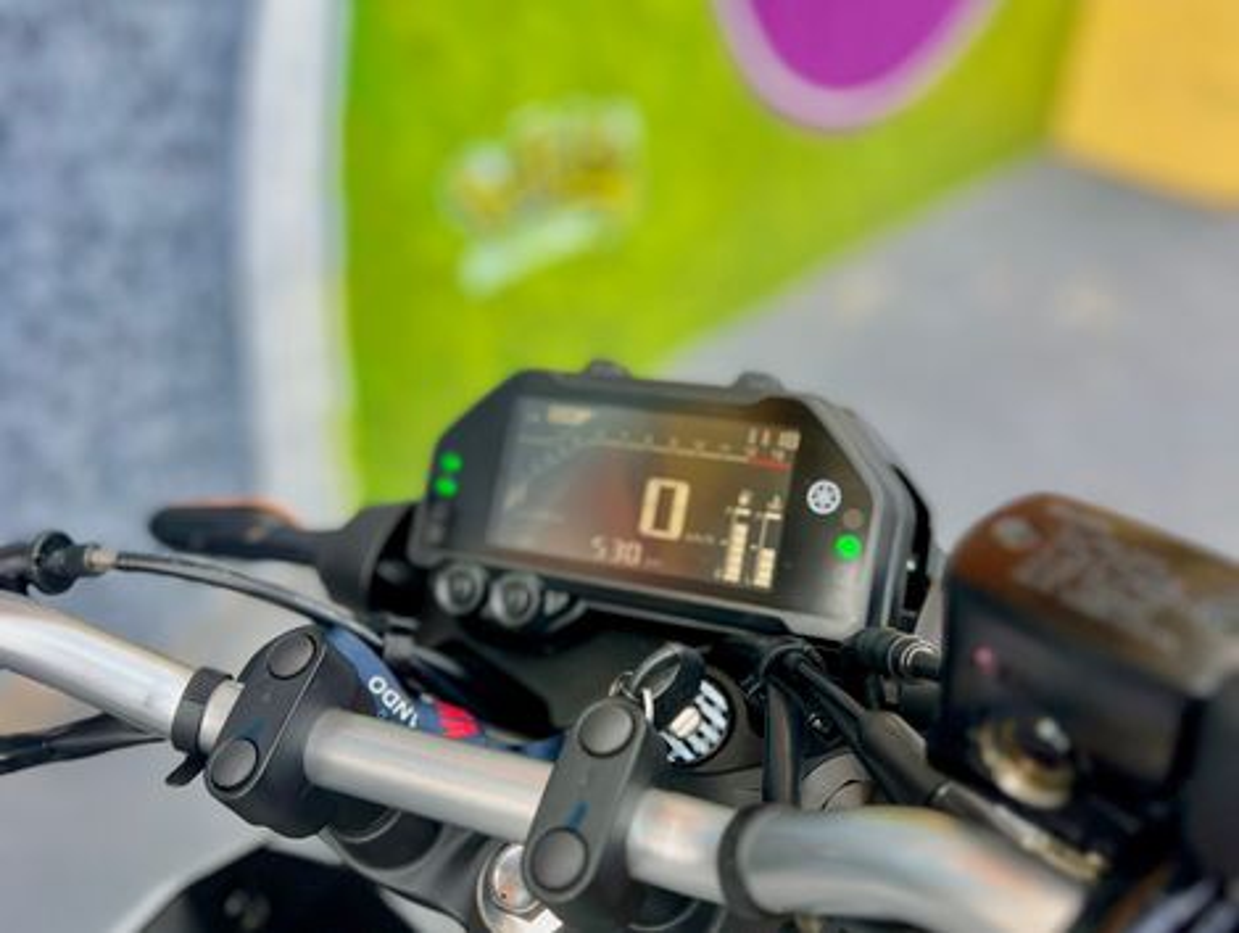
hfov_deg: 67.2
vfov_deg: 53.2
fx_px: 932
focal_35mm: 26
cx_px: 620
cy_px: 466
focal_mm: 5.7
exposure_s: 1/866
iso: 50
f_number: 1.5
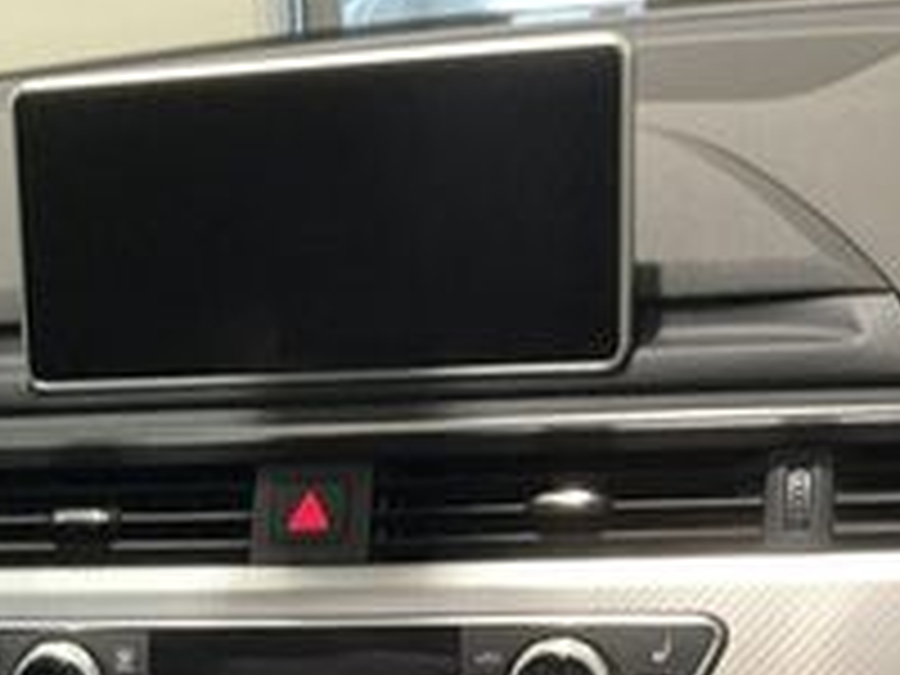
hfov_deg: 15.9
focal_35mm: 116
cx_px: -346
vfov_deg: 12.3
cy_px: 958
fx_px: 3016
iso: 250
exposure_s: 1/33
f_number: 1.8
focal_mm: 3
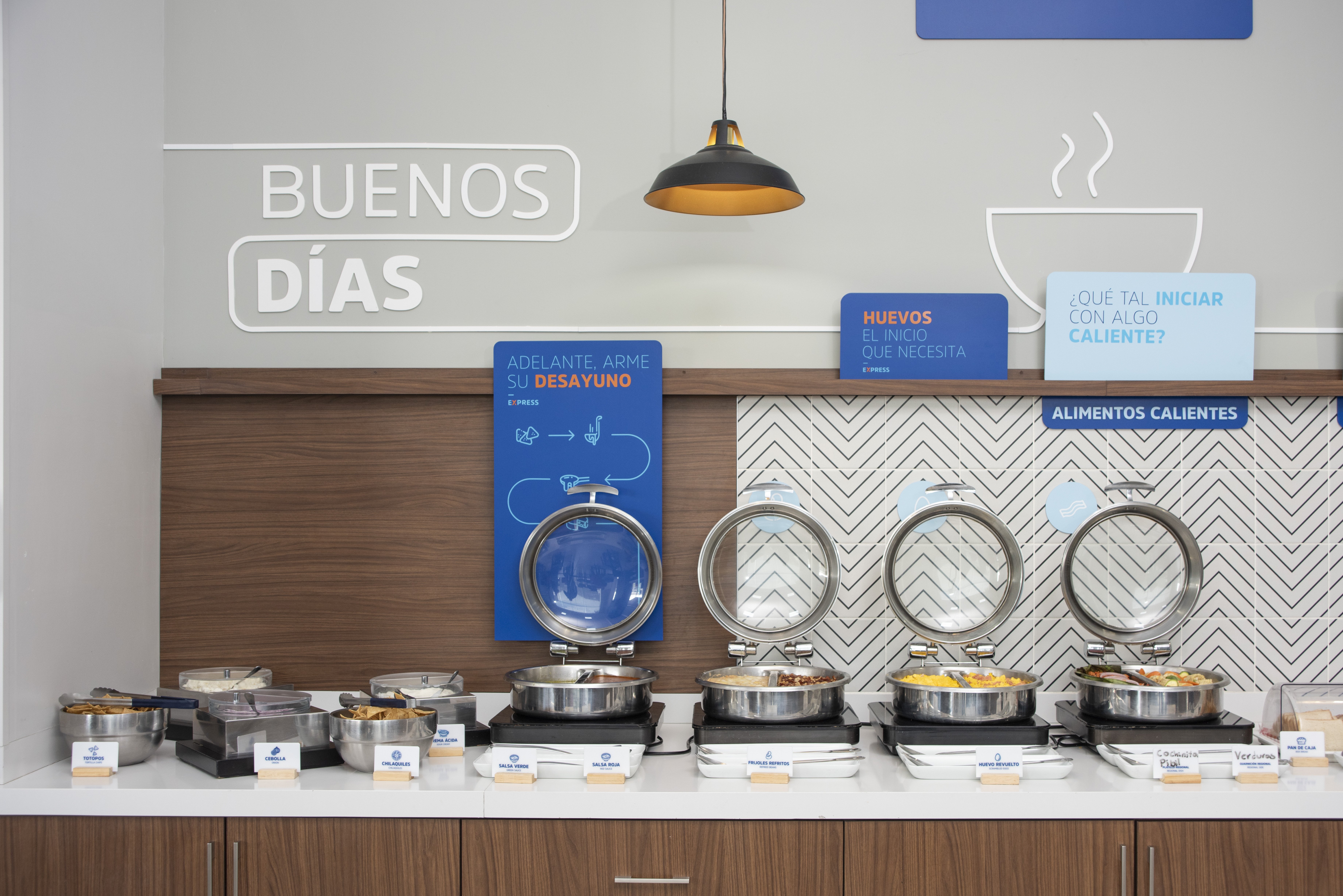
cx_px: 672
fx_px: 2799
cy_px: 448
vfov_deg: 18.2
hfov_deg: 27.0
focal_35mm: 75
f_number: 8
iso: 200
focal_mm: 75
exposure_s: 1/25
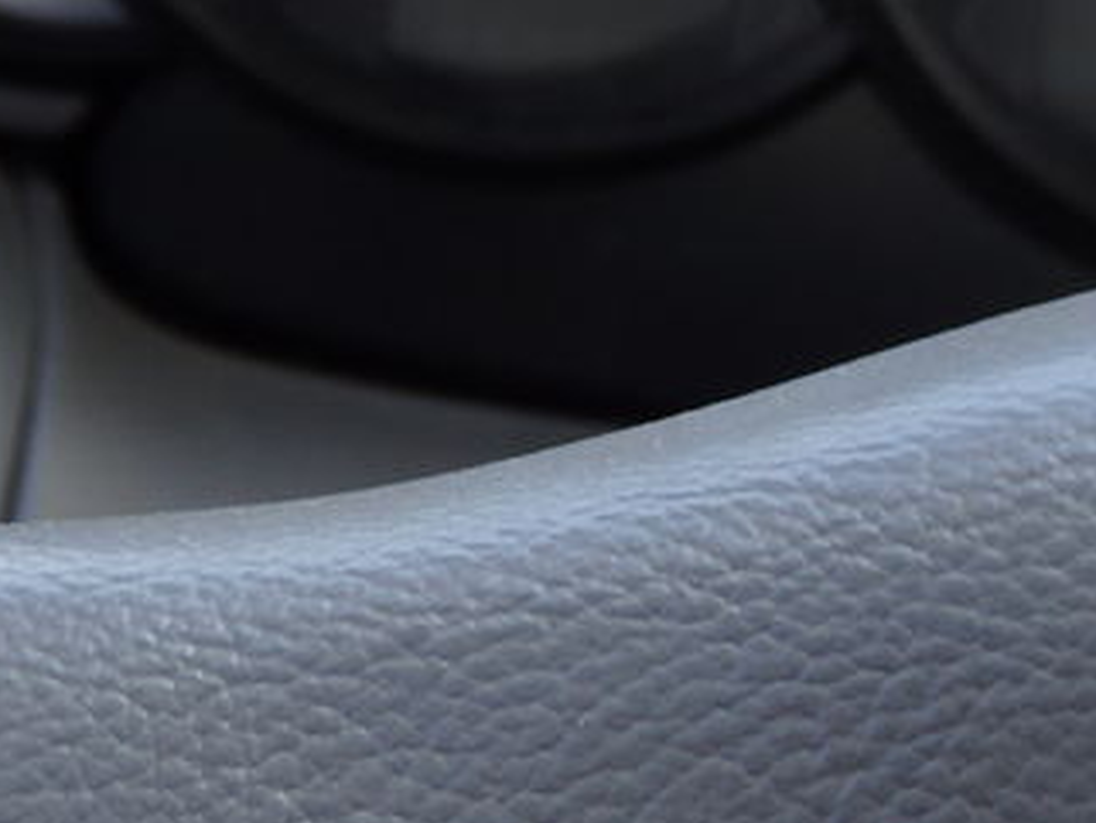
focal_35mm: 140
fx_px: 4434
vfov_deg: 10.6
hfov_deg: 13.5
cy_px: 321
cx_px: 1444
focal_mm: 8
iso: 125
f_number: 3.8
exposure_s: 1/80
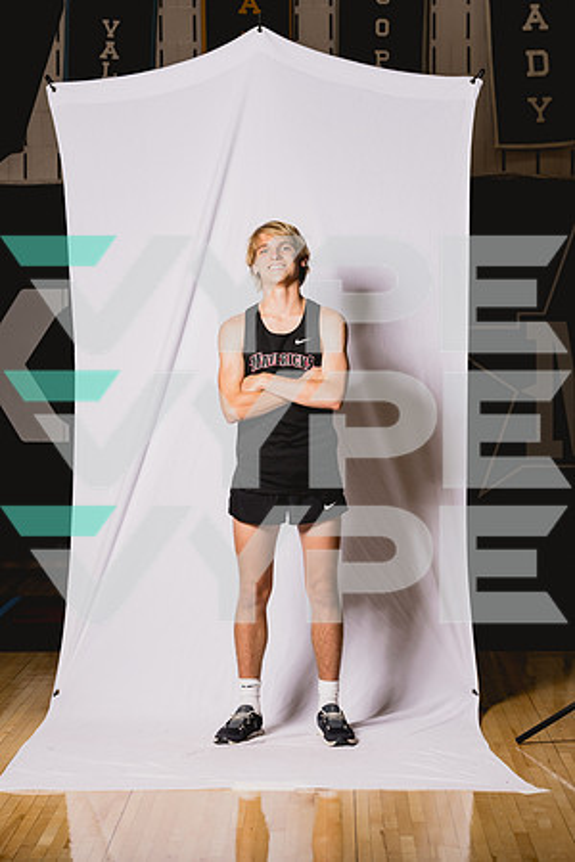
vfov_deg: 20.2
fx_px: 2420
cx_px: 288
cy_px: 431
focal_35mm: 101
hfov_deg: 13.6
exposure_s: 1/125
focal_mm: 101
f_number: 7.1
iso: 400
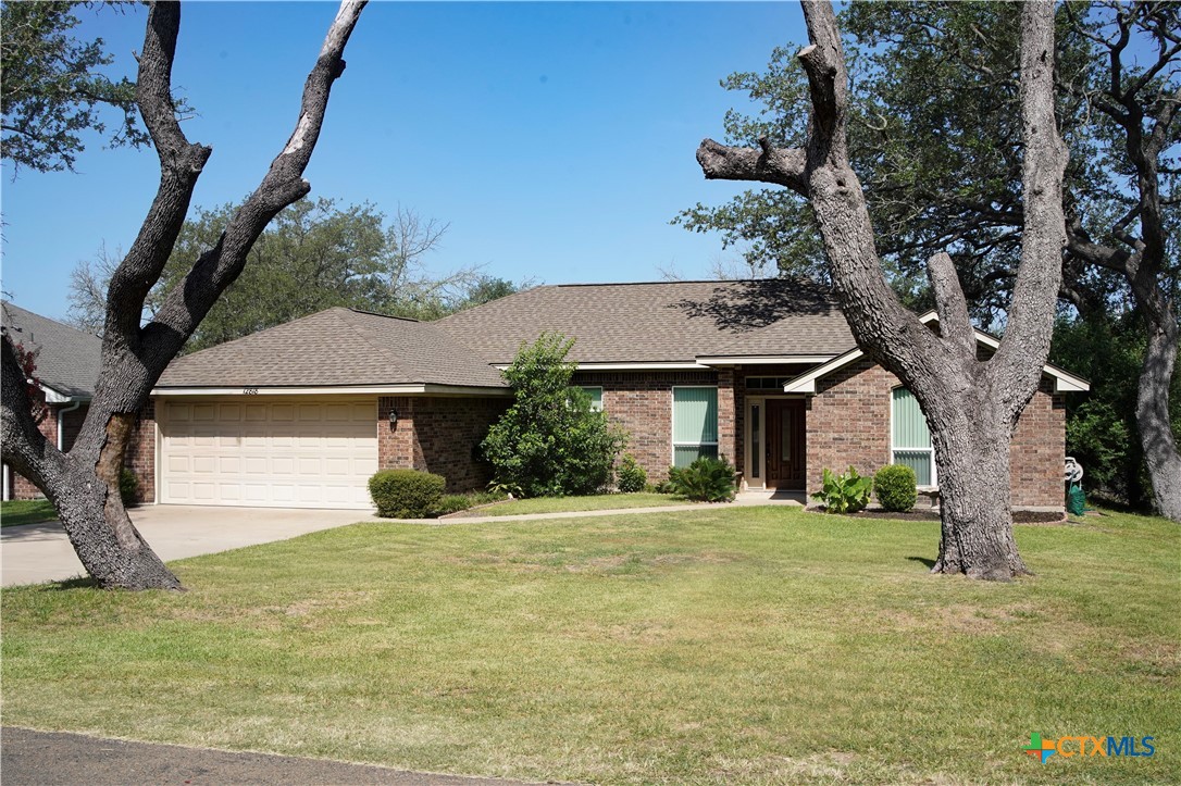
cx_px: 590
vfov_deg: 37.8
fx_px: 1148
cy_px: 393
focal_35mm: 35
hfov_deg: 54.5
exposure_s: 1/500
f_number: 11
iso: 640
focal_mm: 35
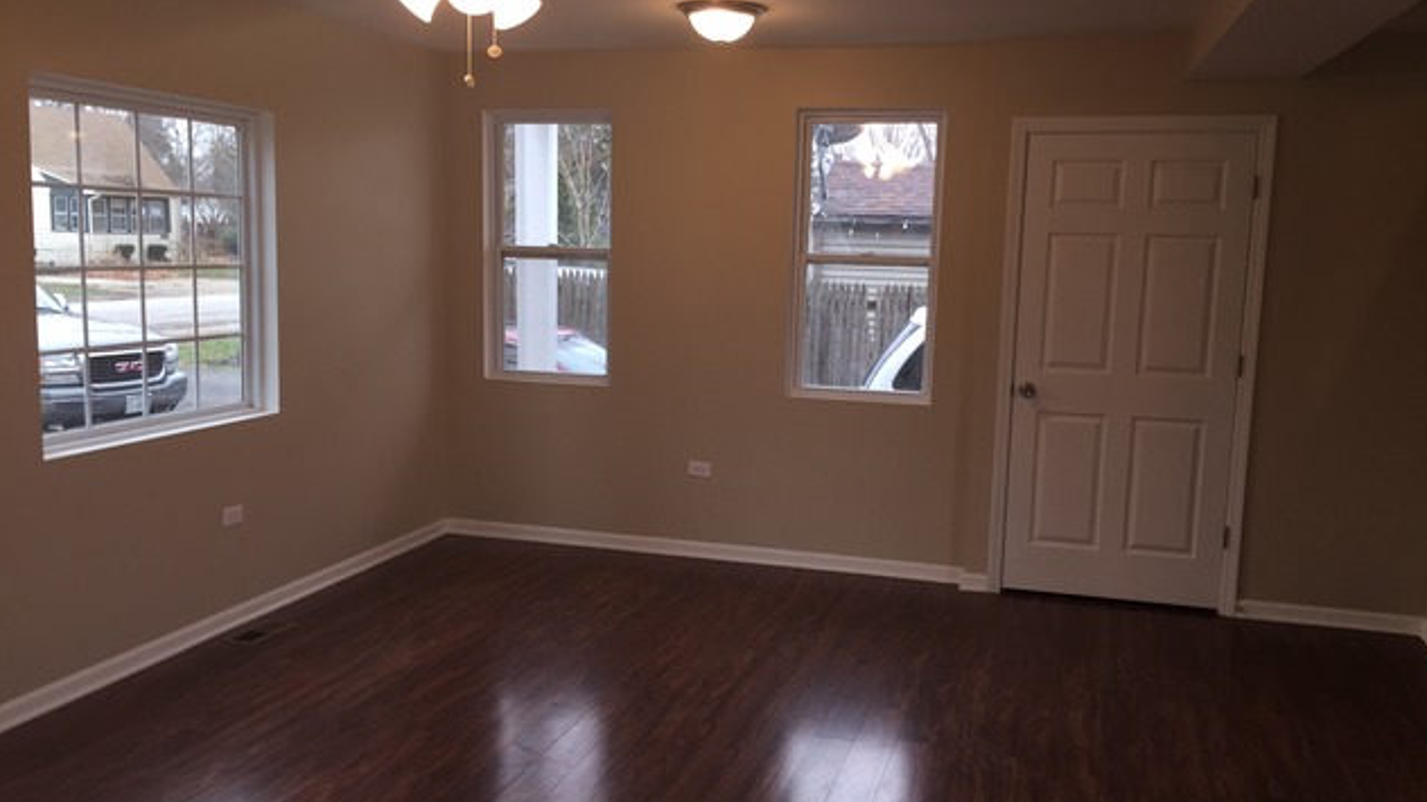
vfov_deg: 36.6
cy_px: 413
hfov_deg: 61.0
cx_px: 720
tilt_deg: -7.3
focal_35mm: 32
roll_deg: -2.0
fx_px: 1210
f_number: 2.2
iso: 32
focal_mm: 4.15
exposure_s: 1/30
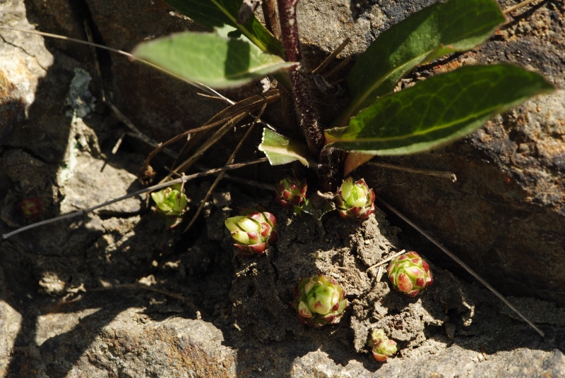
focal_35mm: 128
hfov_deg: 16.0
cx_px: 282
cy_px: 189
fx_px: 2004
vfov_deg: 10.8
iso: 200
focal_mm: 85
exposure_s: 1/160
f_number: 10
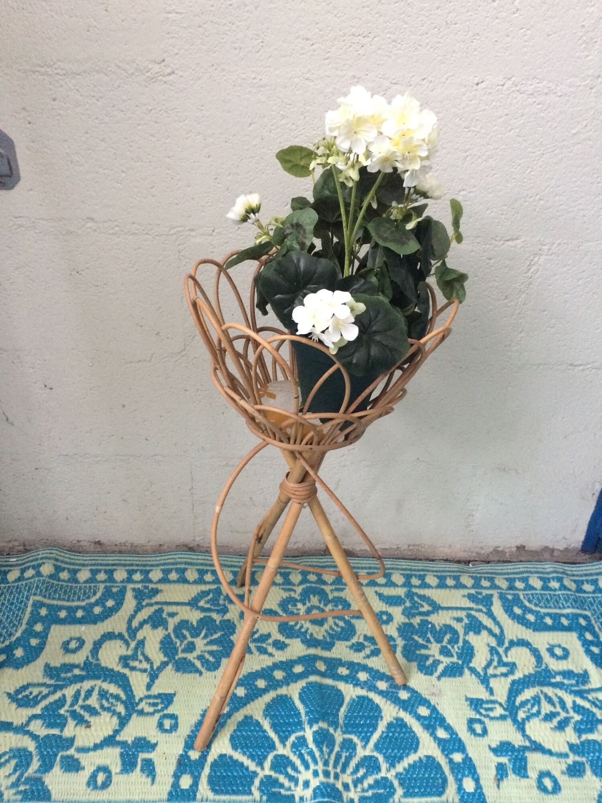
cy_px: 402
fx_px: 672
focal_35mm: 29
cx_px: 301
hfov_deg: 48.2
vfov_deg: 61.7
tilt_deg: -34.8
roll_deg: -3.6
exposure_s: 1/25
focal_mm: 4.15
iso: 250
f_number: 2.2
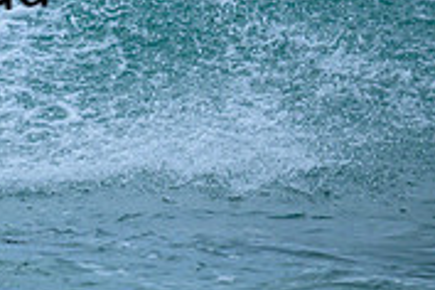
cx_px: -173
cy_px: -144
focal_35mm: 3145
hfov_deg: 0.7
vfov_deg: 0.4
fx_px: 37999
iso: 400
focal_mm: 800
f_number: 6.3
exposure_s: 1/3200
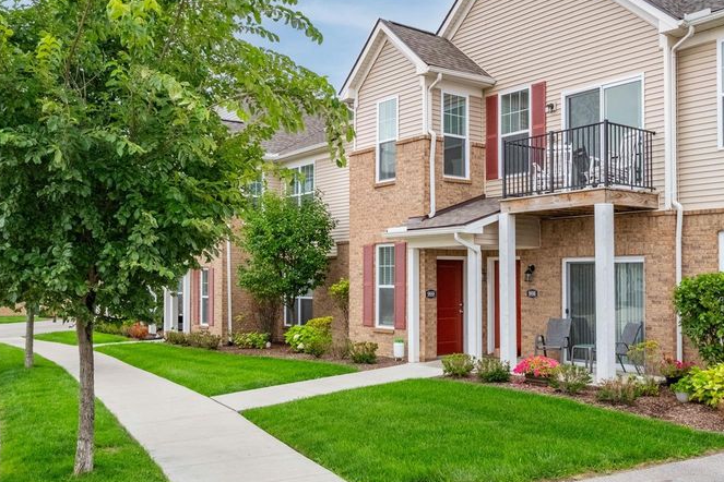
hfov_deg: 55.7
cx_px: 402
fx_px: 684
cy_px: 148
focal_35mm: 34
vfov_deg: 38.3
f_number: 7.1
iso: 800
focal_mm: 14.4
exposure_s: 1/60
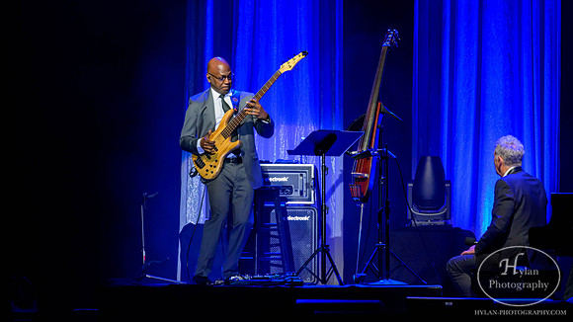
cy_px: 81
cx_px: 310
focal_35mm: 400
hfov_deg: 5.4
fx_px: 6073
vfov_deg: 3.0
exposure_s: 1/250
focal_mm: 300
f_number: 5.6
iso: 2500
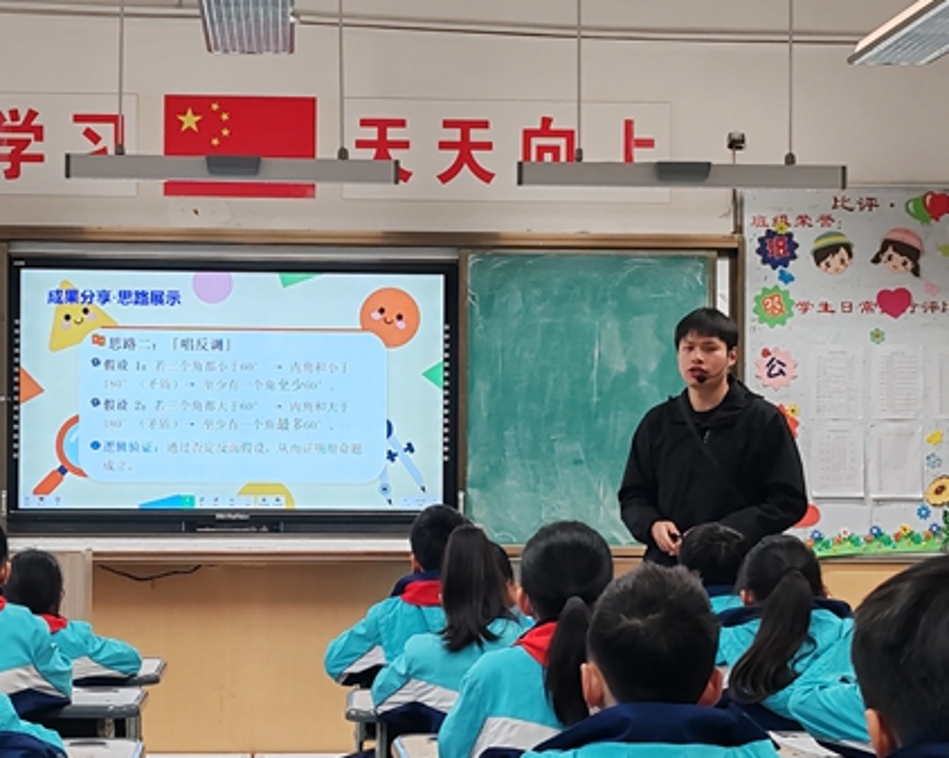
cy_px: 427
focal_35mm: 75
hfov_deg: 25.3
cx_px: 369
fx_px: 2105
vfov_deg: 20.4
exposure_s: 1/100
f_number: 1.9
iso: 320
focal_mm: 6.12
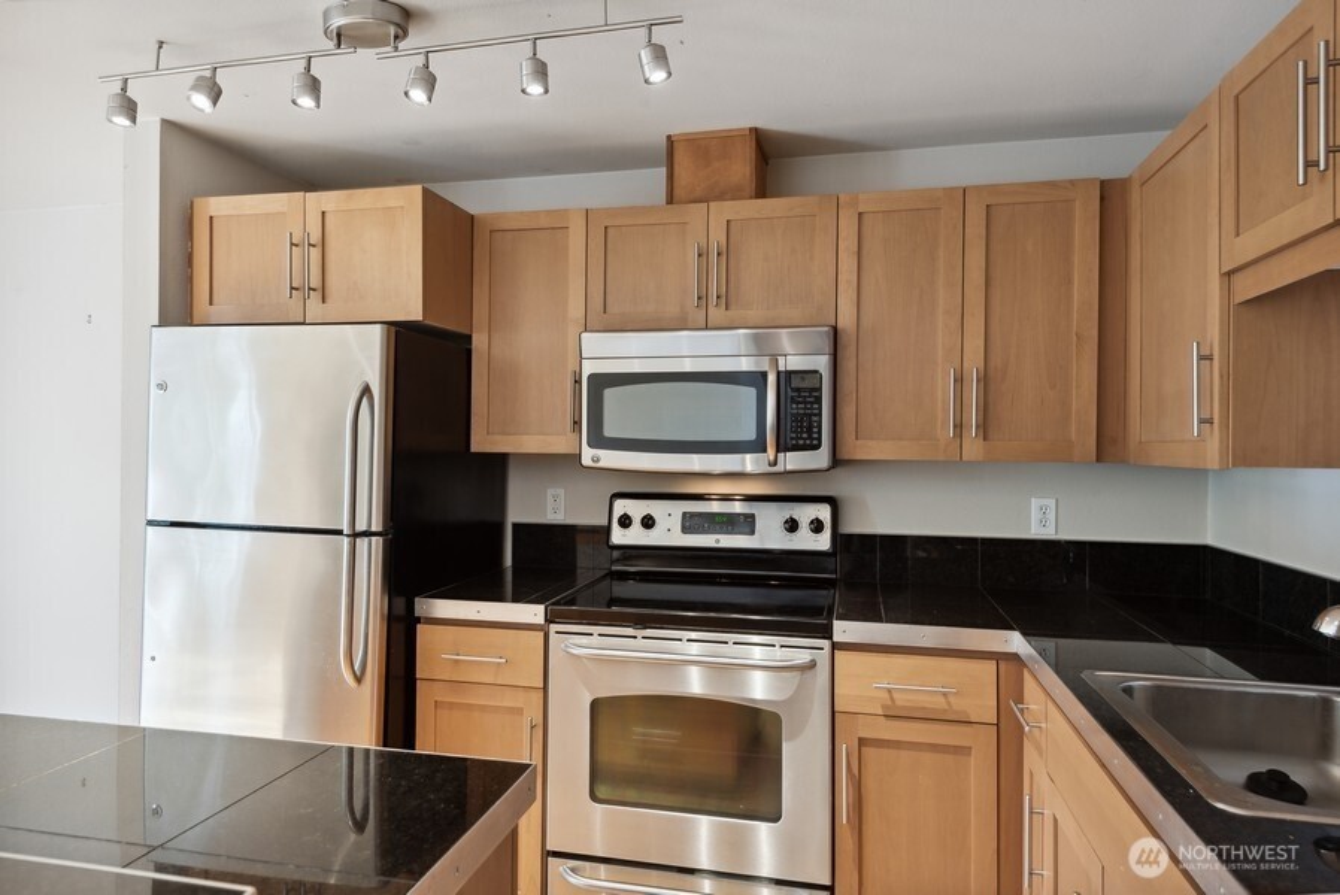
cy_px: 448
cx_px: 670
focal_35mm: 21
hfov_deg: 81.2
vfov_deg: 59.6
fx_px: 782
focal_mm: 21
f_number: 8
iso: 200
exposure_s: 1/15
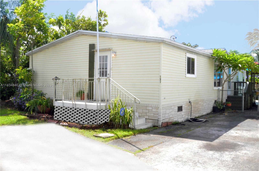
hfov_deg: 53.2
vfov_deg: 36.7
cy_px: 86
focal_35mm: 36
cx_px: 130
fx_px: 258
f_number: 22
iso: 5000
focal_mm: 24
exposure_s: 1/250
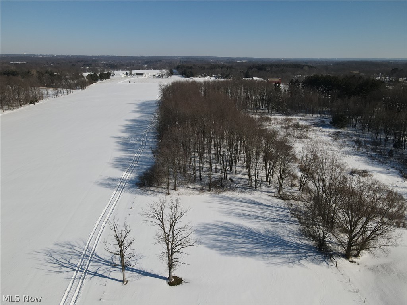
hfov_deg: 71.6
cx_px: 204
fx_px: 282
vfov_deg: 56.8
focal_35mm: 24
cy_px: 152
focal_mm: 4.5
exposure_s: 1/120
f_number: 2.8
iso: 100
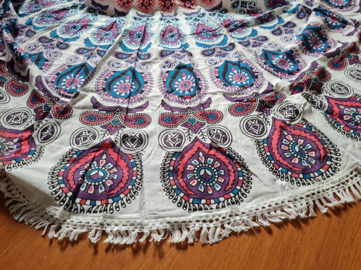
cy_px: 135
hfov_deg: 67.3
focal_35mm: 26
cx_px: 180
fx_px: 271
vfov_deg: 53.1
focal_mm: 5.4
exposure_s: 1/40
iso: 200
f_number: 1.8
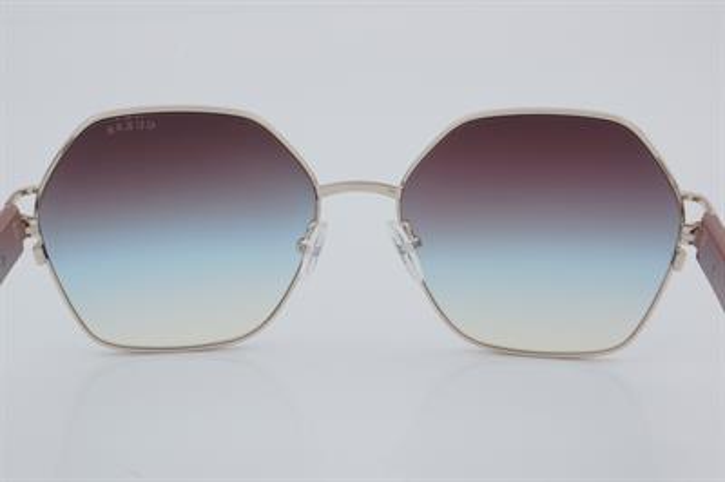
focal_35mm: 75
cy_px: 241
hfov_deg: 27.0
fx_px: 1509
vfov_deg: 18.2
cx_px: 362
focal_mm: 50
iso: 100
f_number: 32
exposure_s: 1/4
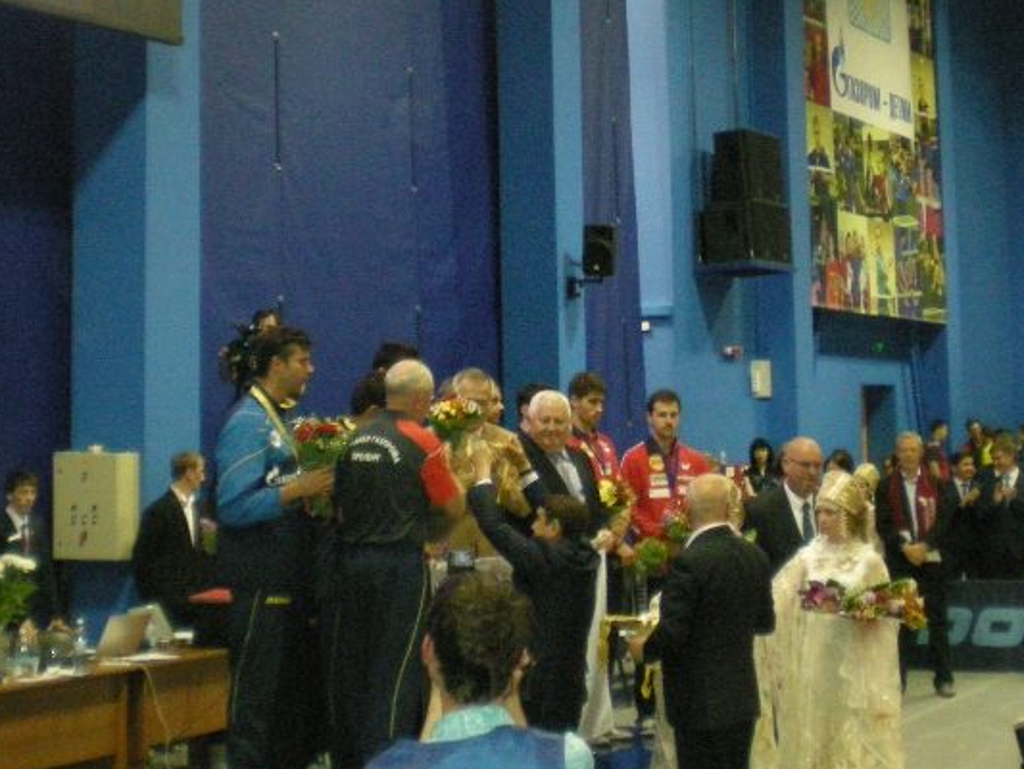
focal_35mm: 73
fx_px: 2160
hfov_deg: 26.7
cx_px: 525
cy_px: 167
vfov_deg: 20.0
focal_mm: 6.3
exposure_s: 1/60
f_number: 3.1
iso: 470
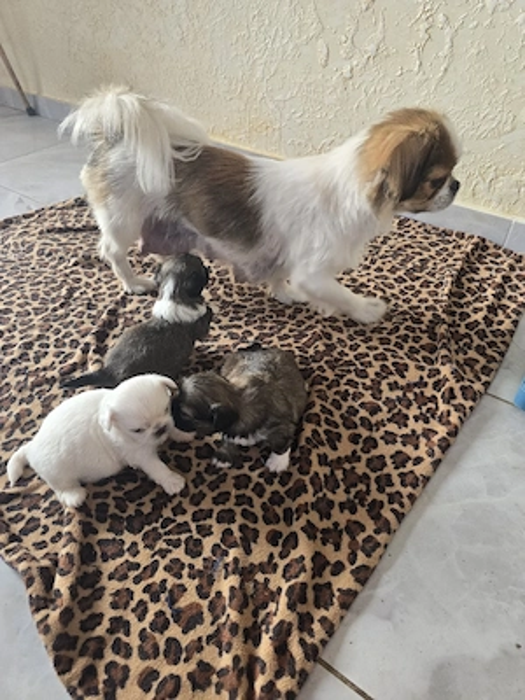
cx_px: 262
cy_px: 350
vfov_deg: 73.9
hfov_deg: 58.9
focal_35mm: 23
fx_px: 465
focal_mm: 6.3
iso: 160
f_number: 1.7
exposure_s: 1/101
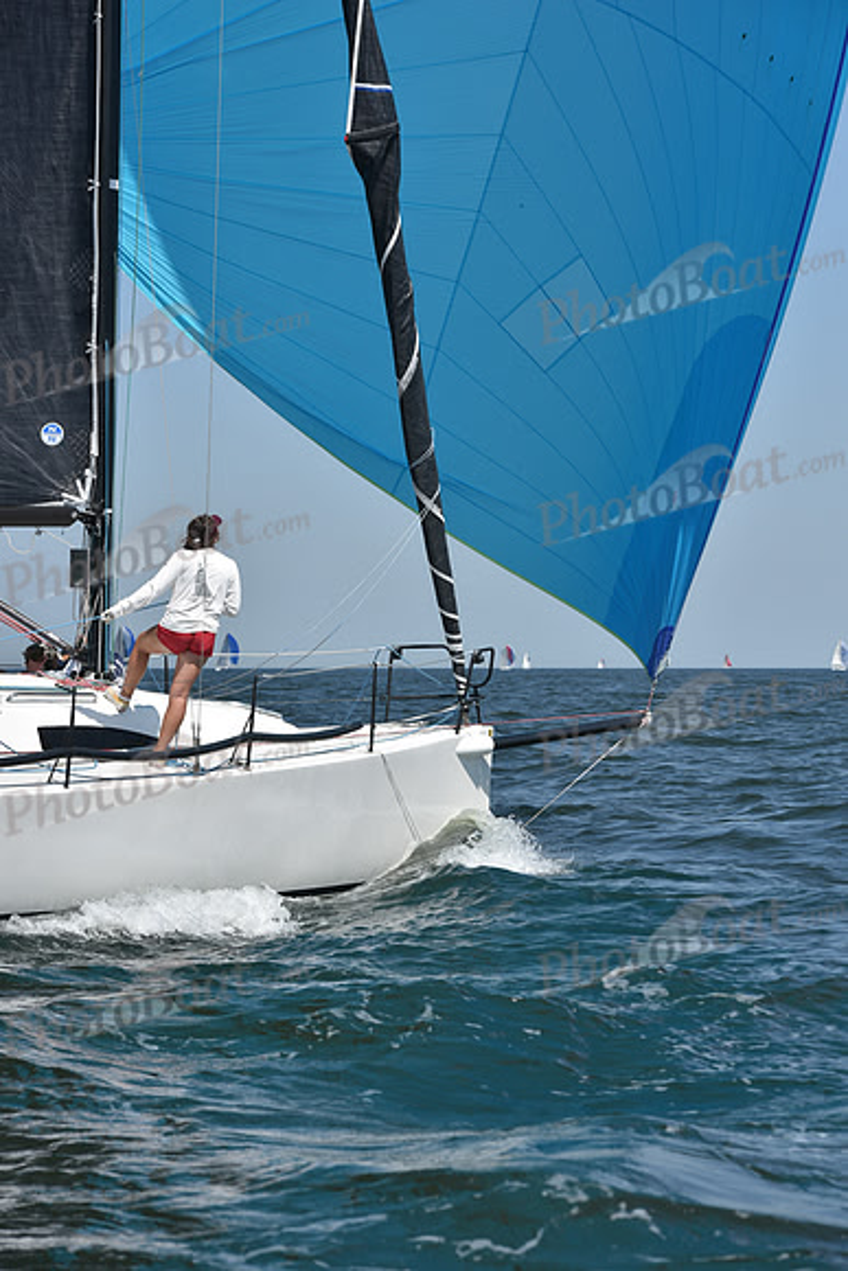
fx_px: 3884
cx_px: 424
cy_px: 636
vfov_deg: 18.6
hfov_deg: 12.5
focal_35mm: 110
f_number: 9
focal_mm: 110
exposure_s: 1/1250
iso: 250
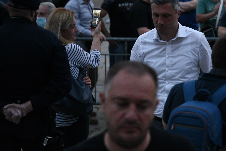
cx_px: 166
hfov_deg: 14.5
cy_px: 55
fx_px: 885
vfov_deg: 9.7
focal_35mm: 141
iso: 3200
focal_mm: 95
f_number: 4
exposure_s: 1/200
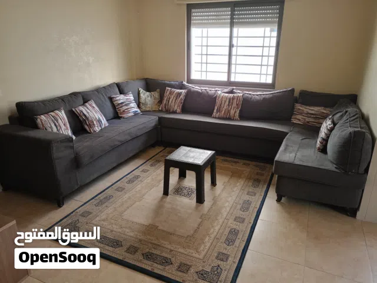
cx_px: 188
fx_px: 305
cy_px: 142
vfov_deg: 49.7
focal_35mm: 28
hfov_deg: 63.4
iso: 1381
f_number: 1.79
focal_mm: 4.7
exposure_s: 1/50
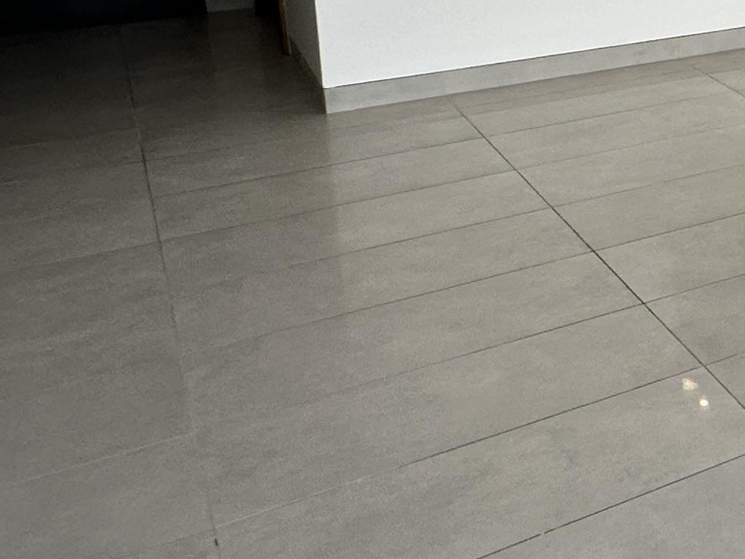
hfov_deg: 21.7
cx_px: 1339
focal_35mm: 57
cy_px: -86
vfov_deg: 23.7
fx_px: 1227
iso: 64
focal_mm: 2.22
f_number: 2.2
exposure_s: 1/99
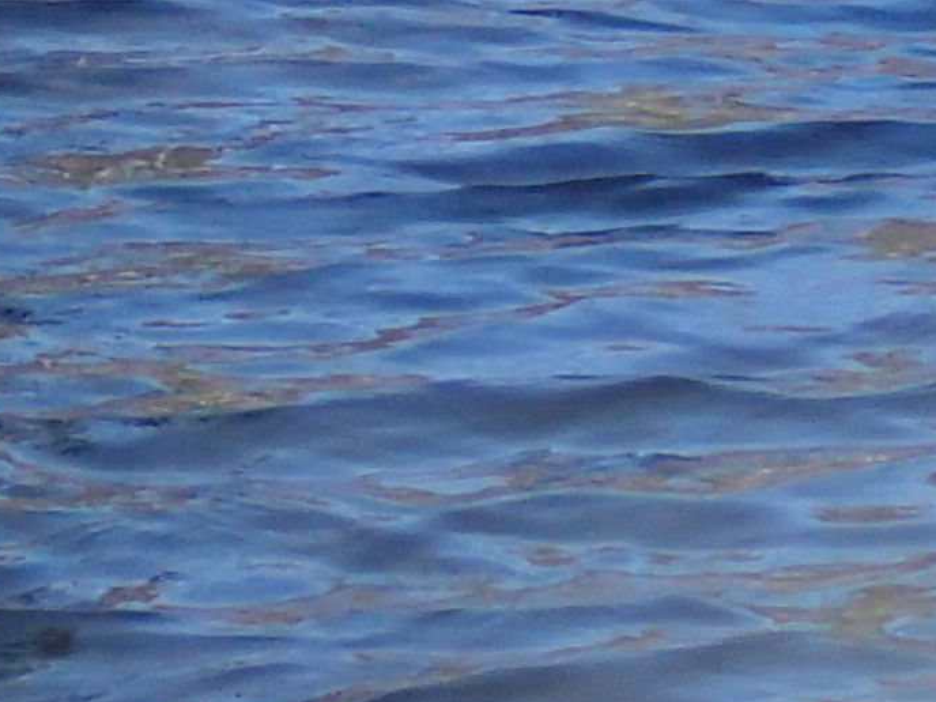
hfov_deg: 4.6
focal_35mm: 427
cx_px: 679
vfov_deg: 3.4
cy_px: -1177
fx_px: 11546
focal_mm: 13.47
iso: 200
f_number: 5.6
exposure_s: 1/500
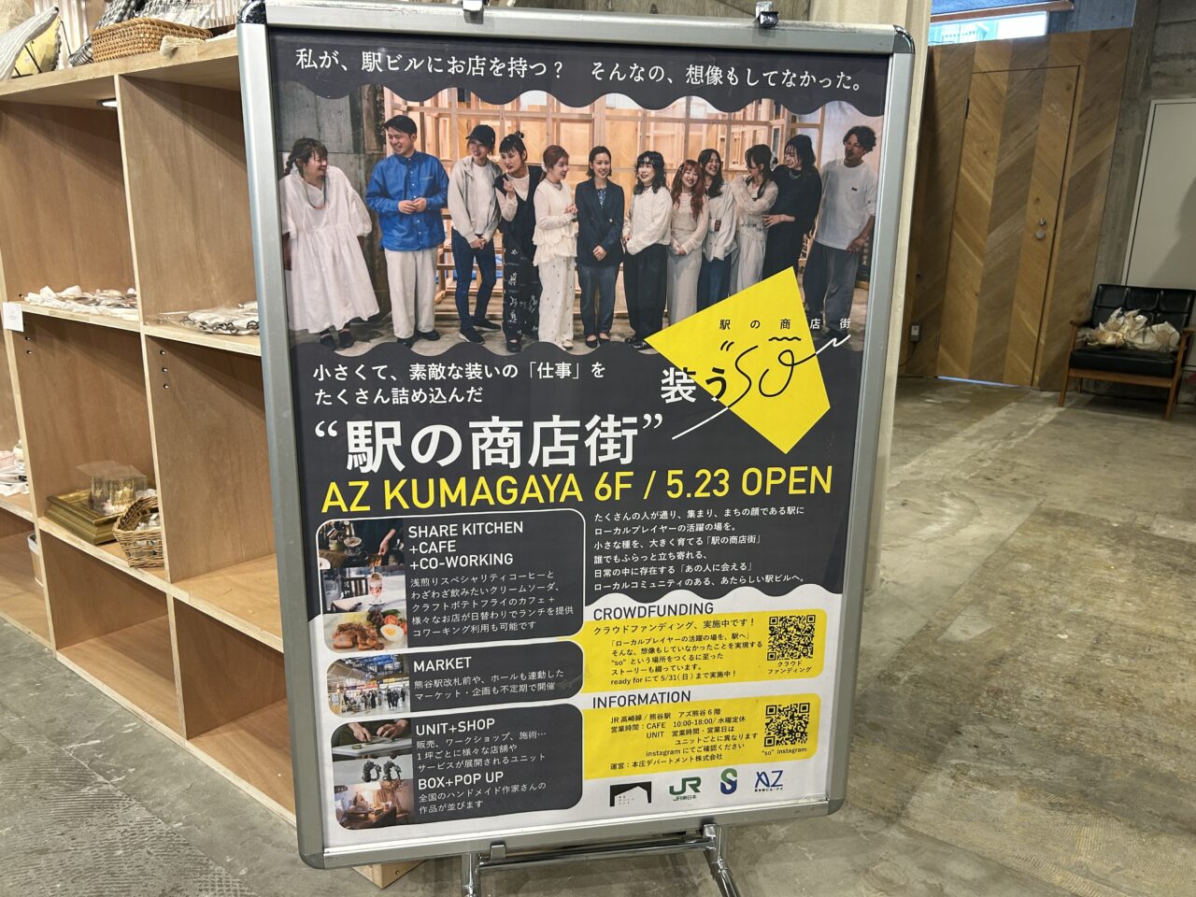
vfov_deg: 53.1
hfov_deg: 67.3
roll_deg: -1.4
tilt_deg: -14.9
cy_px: 448
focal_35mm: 26
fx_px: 898
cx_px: 598
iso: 100
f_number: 1.5
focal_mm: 5.7
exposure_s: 1/50
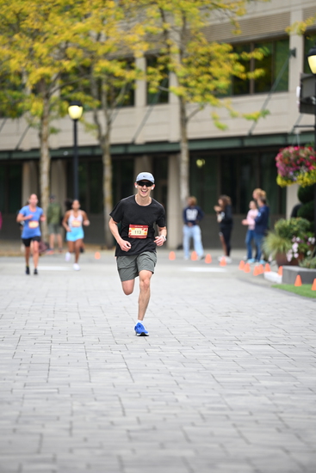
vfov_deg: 10.8
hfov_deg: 7.2
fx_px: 2500
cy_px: 236
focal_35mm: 190
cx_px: 158
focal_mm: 190
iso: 640
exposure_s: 1/1600
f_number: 2.8
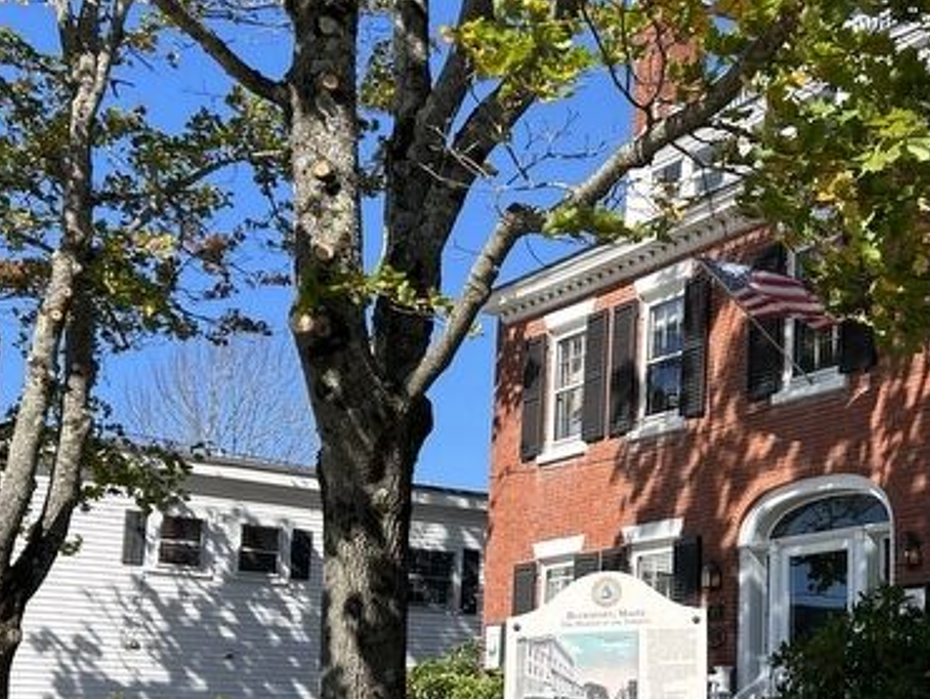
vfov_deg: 25.9
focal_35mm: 56
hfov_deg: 33.5
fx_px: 1506
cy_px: 496
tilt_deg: +9.9
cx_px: 724
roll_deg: -0.7
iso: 50
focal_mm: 5.7
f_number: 1.5
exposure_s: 1/2457
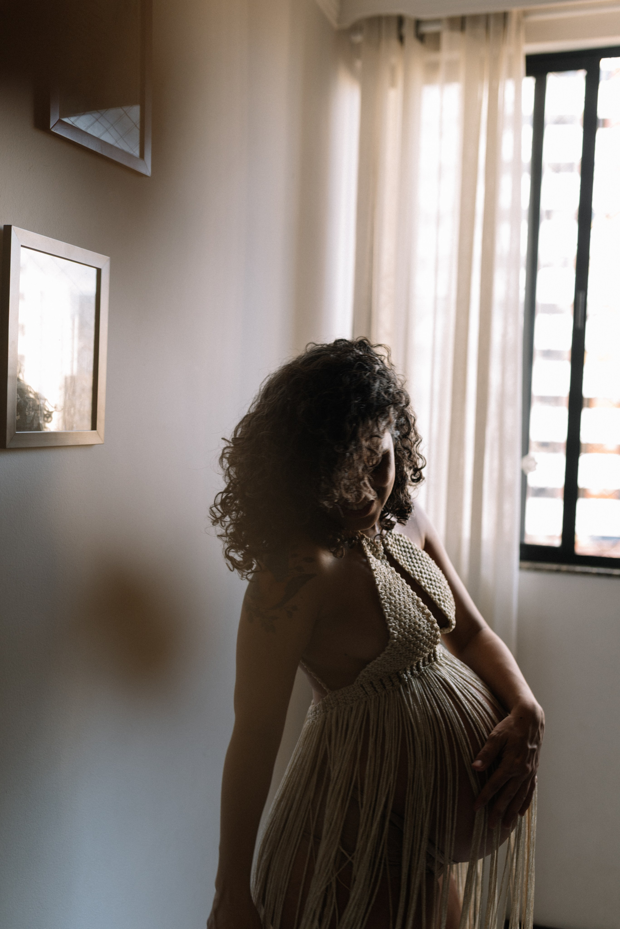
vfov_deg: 54.4
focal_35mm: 35
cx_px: 310
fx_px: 904
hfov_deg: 37.9
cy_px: 464
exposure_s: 1/125
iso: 640
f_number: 2.5
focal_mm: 35
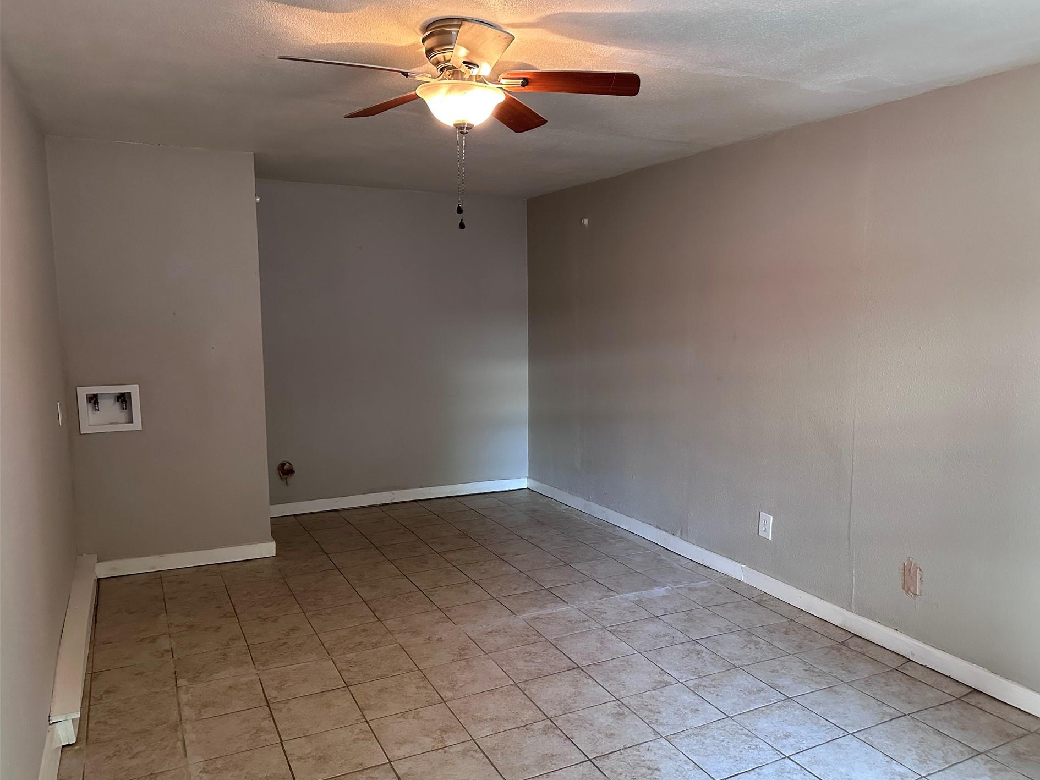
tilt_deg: -8.0
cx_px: 563
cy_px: 413
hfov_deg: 67.2
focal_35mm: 26
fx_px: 781
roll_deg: -0.1
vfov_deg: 53.0
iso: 640
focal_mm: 6.86
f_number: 1.78
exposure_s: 1/60
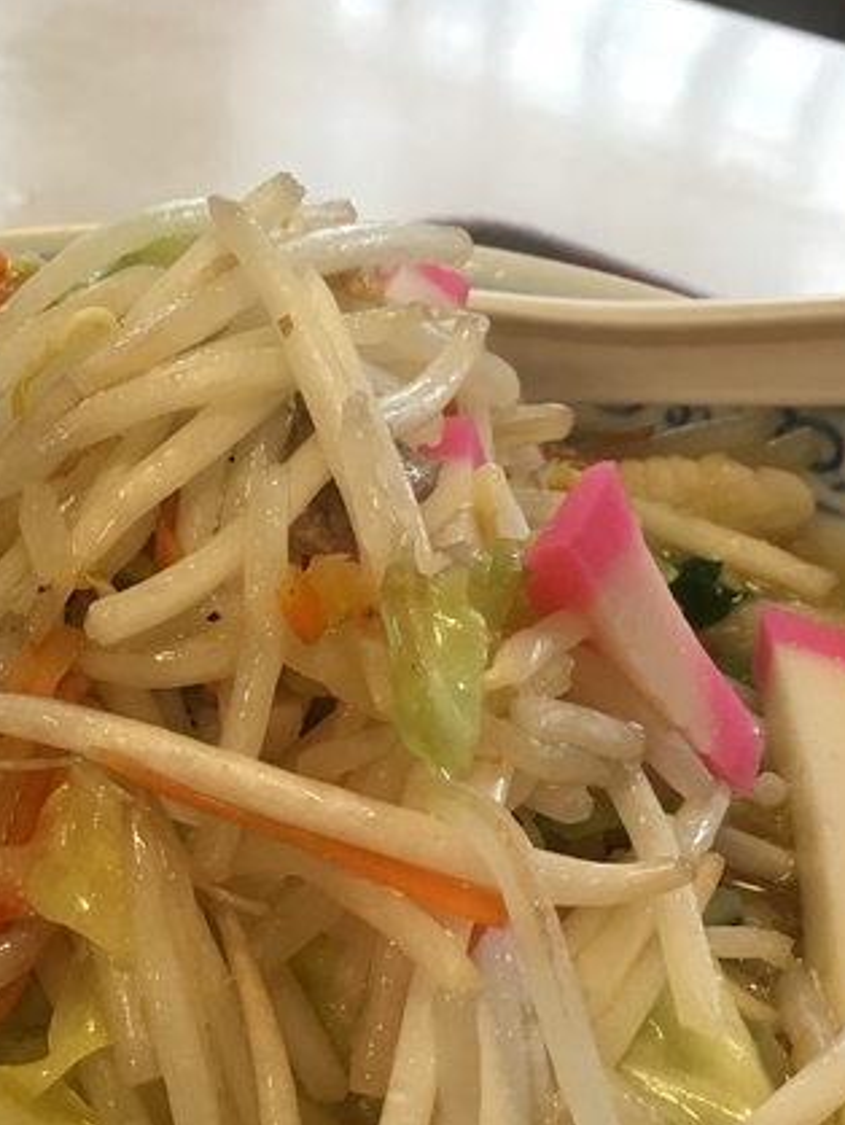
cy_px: 915
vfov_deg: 26.8
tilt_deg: -40.4
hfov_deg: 20.6
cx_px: 194
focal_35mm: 71
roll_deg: -0.2
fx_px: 2309
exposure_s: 1/17
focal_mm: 4.15
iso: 32
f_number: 2.2
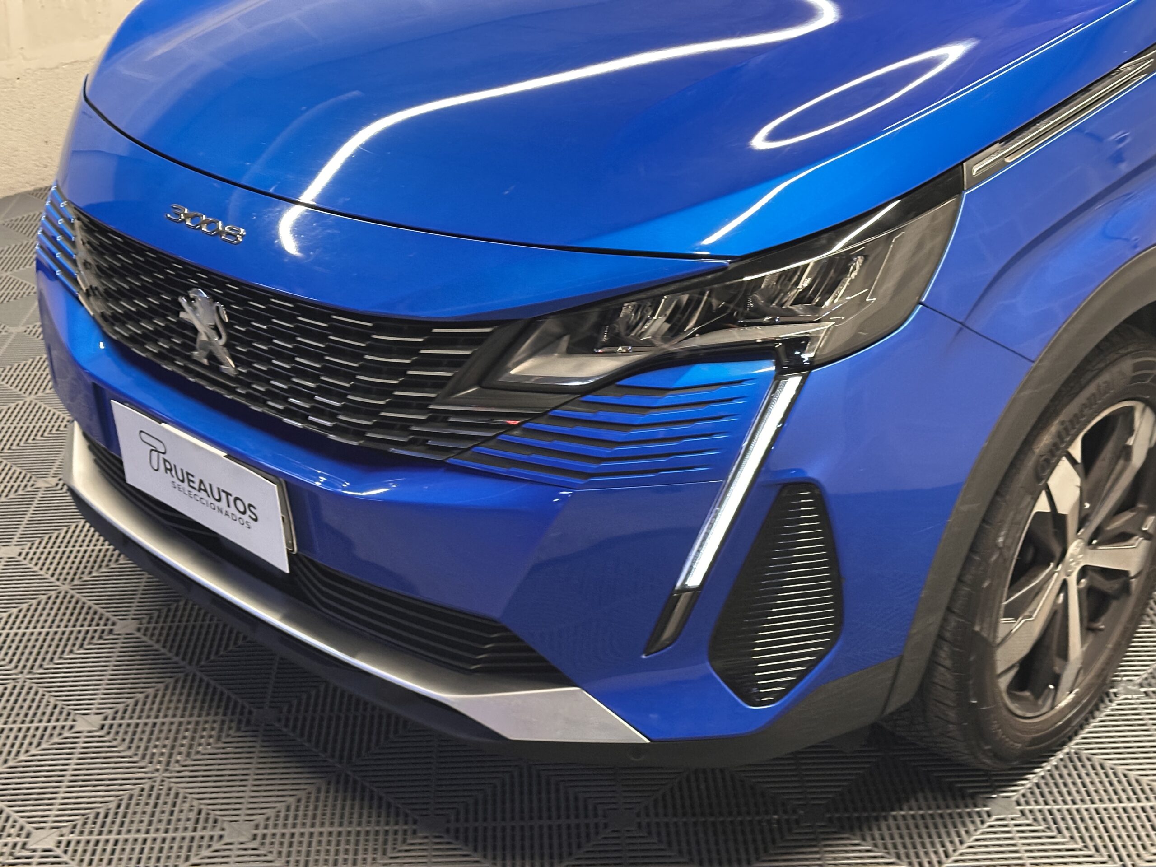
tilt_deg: -26.4
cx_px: 578
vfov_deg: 30.3
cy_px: 434
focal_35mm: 48
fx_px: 1603
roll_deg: +1.1
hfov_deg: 39.7
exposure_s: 1/25
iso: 400
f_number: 1.78
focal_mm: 6.86
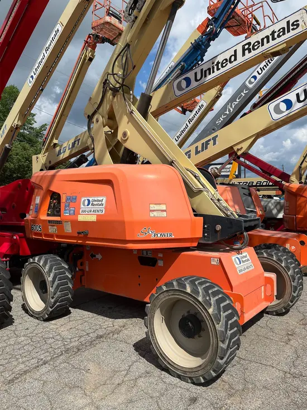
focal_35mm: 26
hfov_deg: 53.1
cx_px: 154
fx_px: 307
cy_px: 205
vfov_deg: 67.3
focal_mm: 5.1
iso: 50
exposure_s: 1/4854
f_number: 1.6
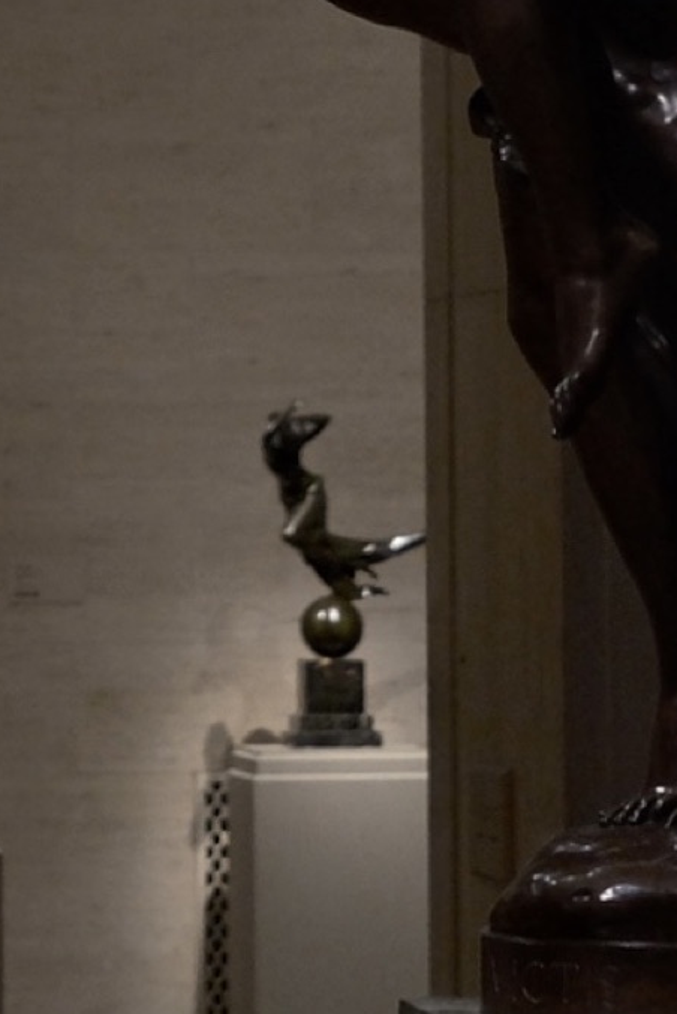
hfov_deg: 14.5
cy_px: 388
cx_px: 16
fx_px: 2620
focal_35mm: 93
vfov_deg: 21.9
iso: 800
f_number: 2.8
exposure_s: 1/70
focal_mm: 23
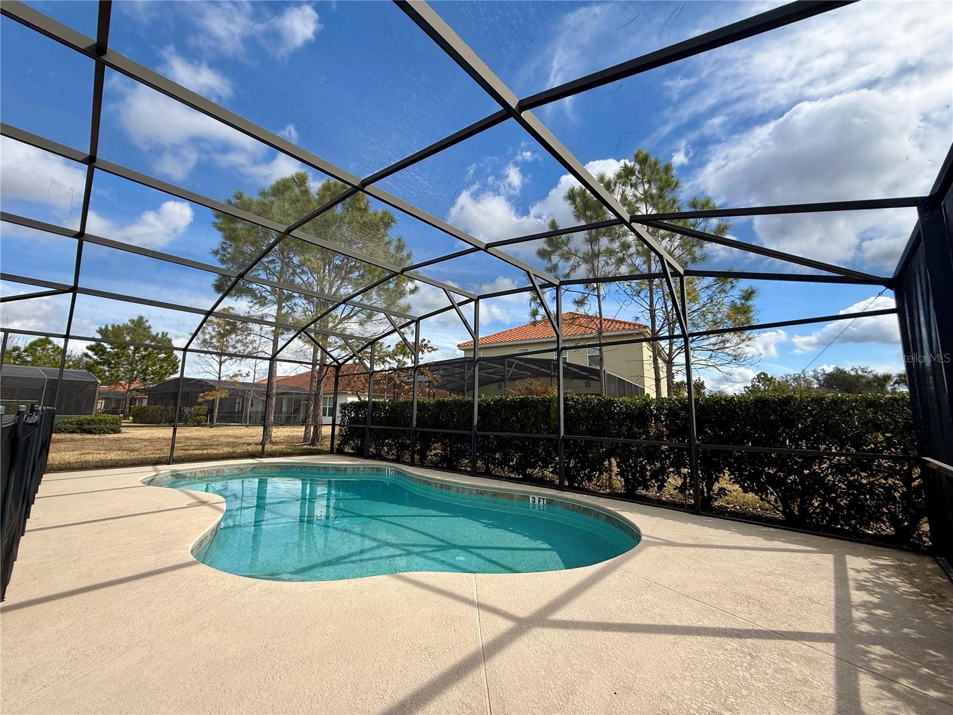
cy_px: 358
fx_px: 385
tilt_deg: +8.6
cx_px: 476
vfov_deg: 85.7
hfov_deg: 102.1
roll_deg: -0.8
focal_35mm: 14
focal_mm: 2.22
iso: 50
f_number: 2.2
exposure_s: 1/770
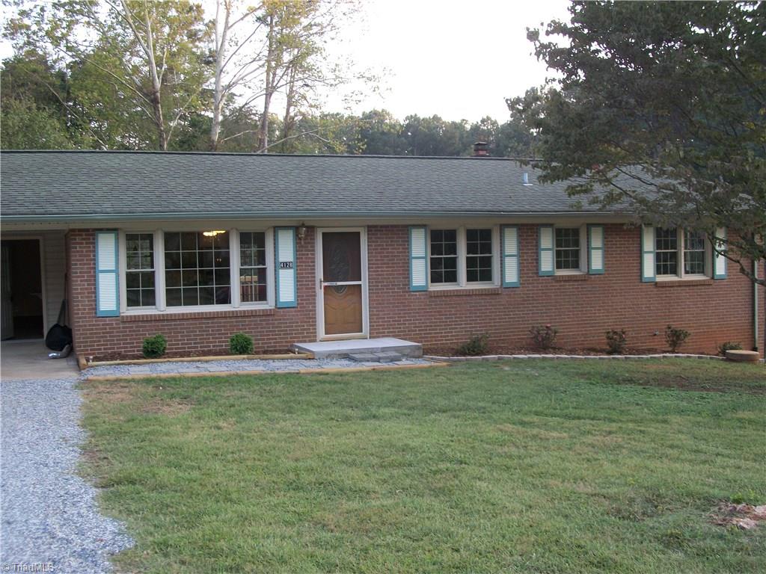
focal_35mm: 40
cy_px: 287
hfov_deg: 46.8
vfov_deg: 36.0
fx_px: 885
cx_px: 383
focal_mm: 7.1
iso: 80
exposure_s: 1/100
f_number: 3.2
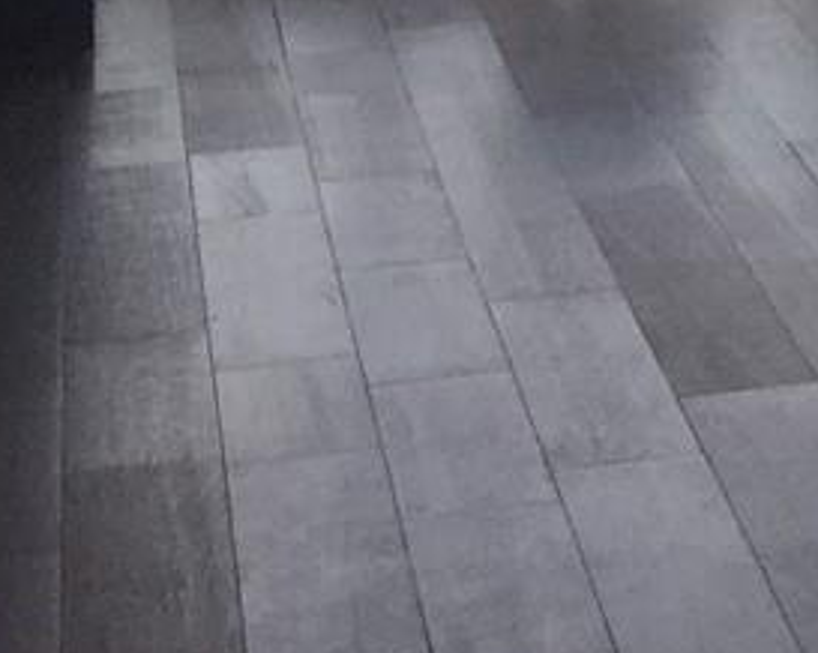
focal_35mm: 166
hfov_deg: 9.9
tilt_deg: -4.7
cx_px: 2118
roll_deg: +0.4
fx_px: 4016
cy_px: -485
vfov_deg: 8.9
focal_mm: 4.15
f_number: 2.2
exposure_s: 1/120
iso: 50
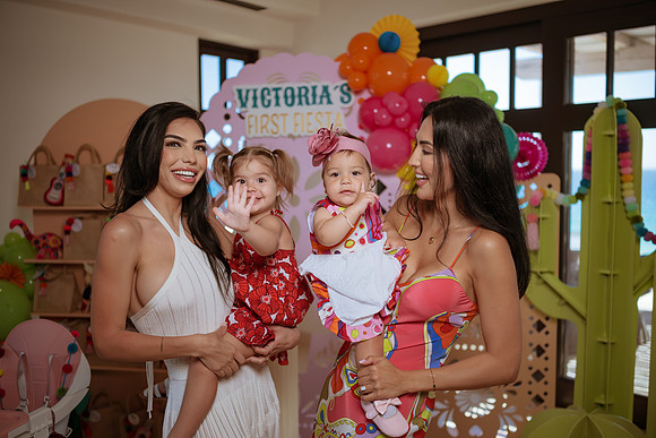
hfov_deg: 54.4
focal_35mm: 35
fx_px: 638
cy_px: 219
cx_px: 328
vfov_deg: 37.9
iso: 160
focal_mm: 35
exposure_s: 1/1250
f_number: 1.8
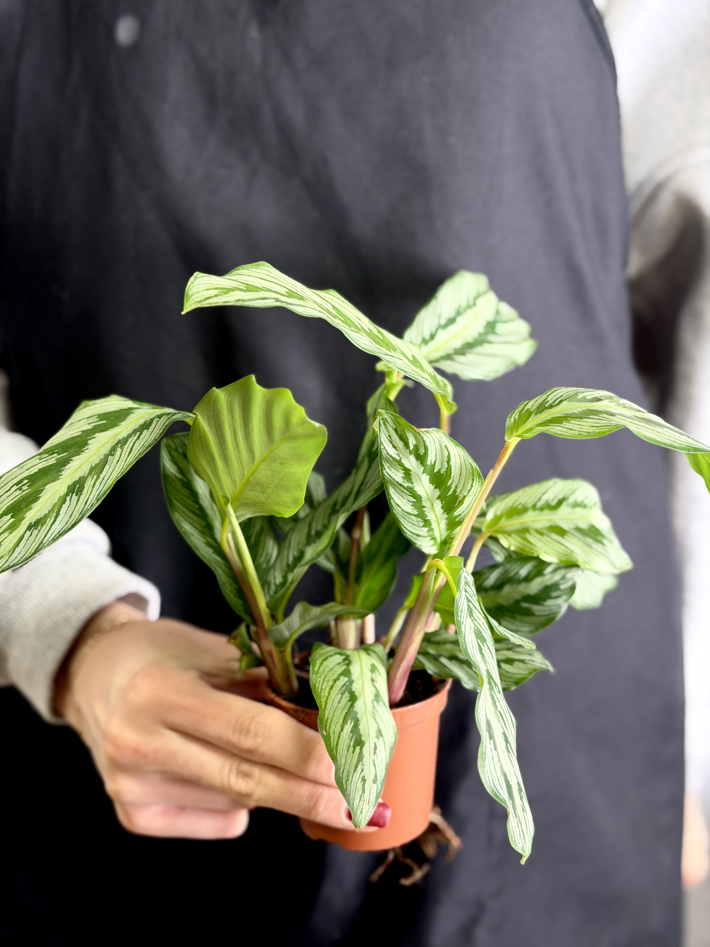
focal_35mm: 48
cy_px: 474
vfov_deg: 39.7
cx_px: 355
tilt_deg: -18.3
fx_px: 1313
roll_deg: -0.5
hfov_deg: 30.3
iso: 100
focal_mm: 6.76
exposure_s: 1/66
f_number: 1.78
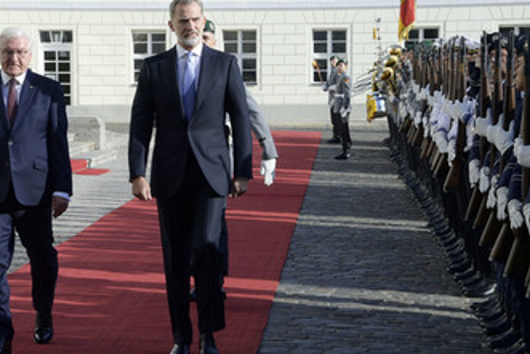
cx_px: 211
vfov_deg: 8.7
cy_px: 163
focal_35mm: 158
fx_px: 2327
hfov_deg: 13.0
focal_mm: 116
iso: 640
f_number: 18
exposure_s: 1/250
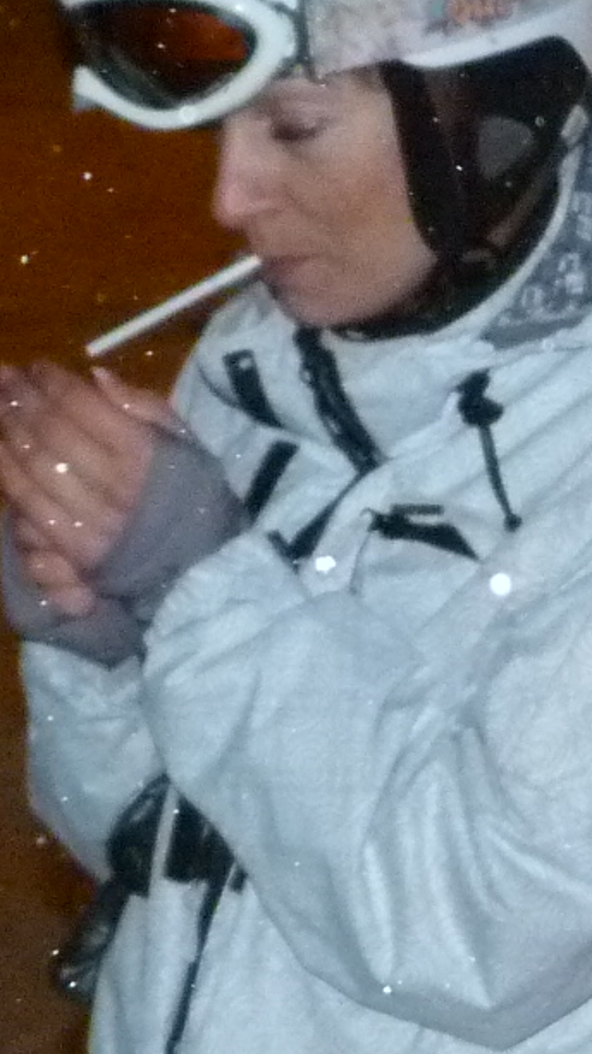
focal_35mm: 164
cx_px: 1193
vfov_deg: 13.1
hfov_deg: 7.1
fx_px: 4579
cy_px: 320
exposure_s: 1/60
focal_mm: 6.5
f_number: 3.1
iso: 400
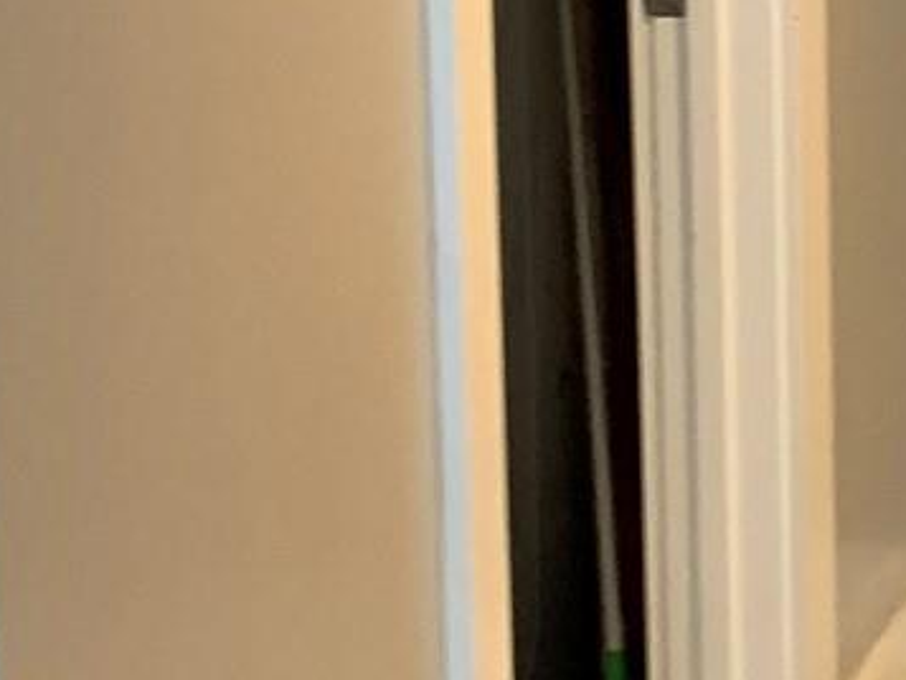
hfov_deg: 12.1
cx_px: 1652
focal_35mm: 149
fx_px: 3901
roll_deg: -1.2
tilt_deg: -6.6
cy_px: -211
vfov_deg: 9.8
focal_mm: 4.25
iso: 250
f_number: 1.8
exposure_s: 1/60
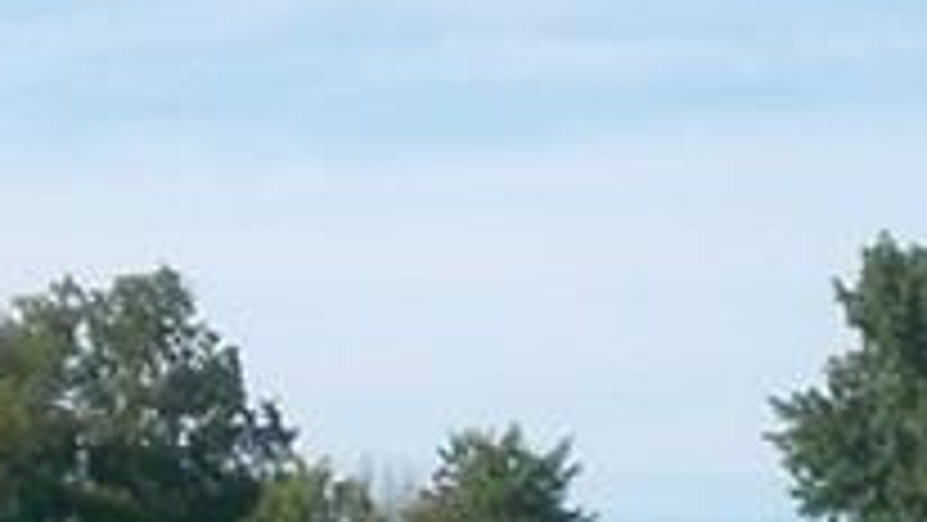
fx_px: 8409
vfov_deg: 3.6
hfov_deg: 6.3
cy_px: 482
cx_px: 360
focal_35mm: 342
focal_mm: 10.4
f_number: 5.7
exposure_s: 1/250
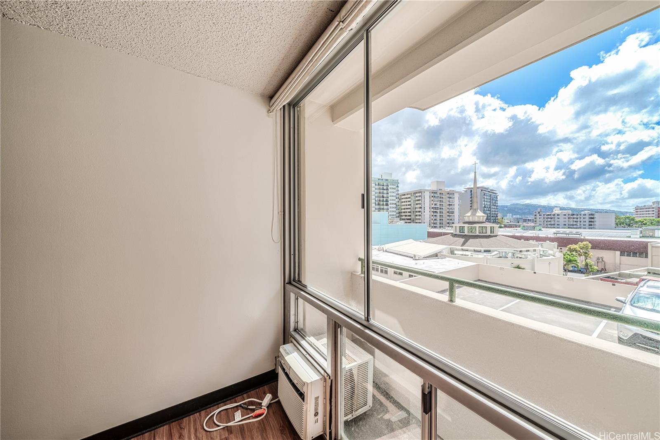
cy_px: 220
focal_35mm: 12
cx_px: 330
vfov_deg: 90.0
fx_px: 220
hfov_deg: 112.6
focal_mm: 12
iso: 100
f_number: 8
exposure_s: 1/800
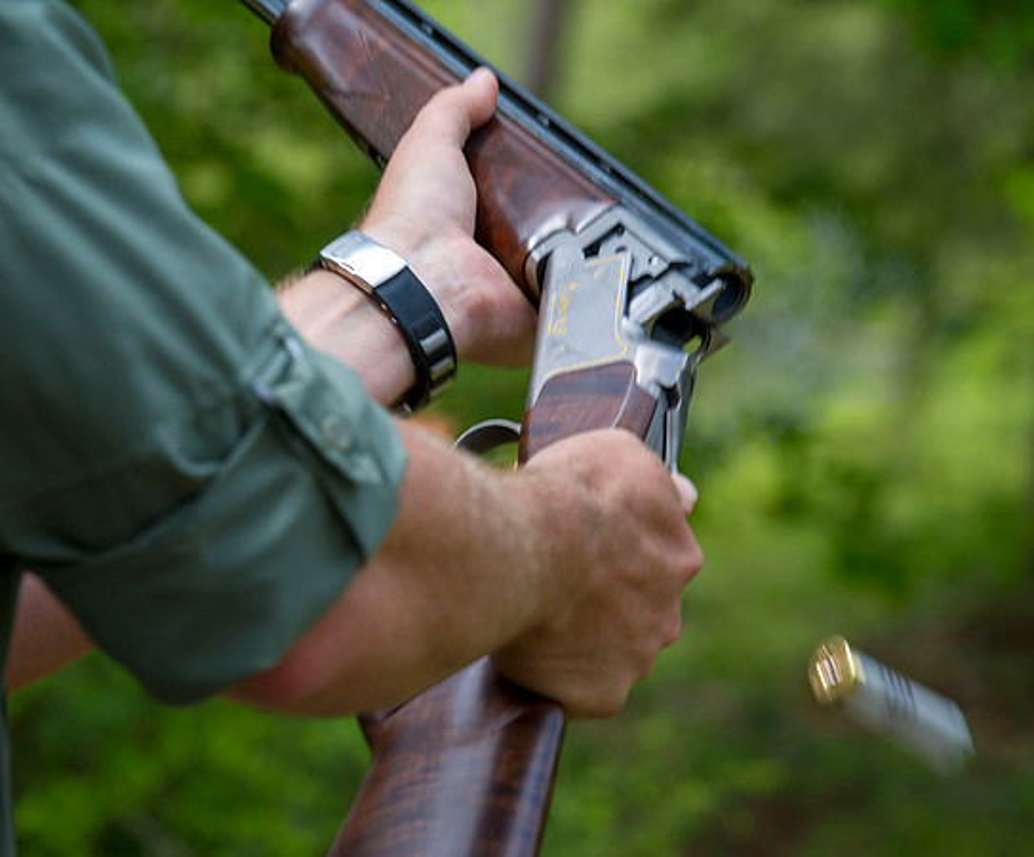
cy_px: 497
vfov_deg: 6.8
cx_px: 316
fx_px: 7252
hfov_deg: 8.1
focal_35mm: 234
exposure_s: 1/125
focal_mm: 175
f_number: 7.1
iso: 200
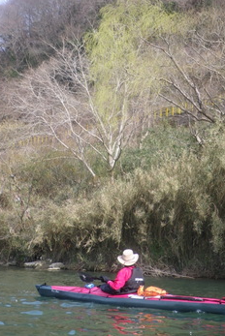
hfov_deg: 21.0
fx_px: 608
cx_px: 115
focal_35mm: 65
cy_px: 168
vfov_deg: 30.9
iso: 50
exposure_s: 1/80
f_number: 4.6
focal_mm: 11.1
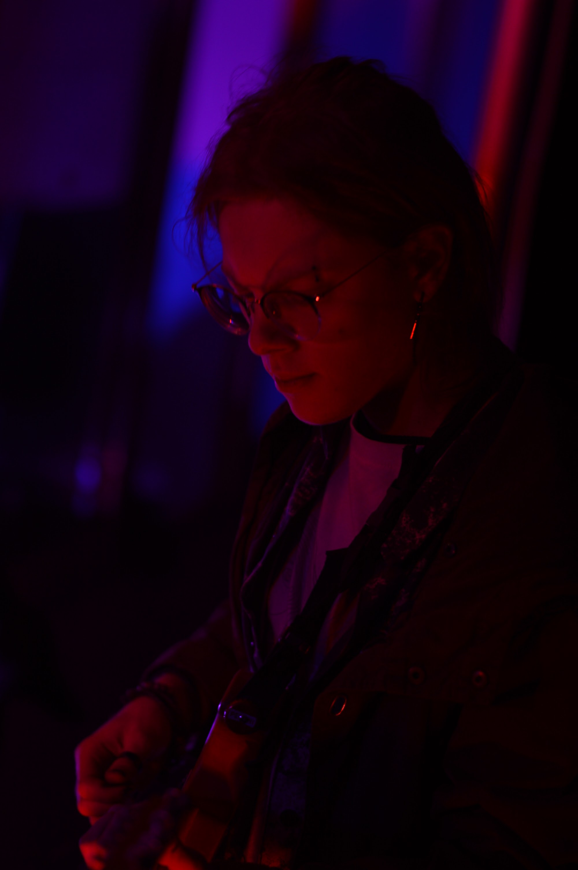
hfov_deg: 10.7
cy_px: 435
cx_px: 289
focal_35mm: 128
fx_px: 3076
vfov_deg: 16.1
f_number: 1.8
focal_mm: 85
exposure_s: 1/125
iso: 200
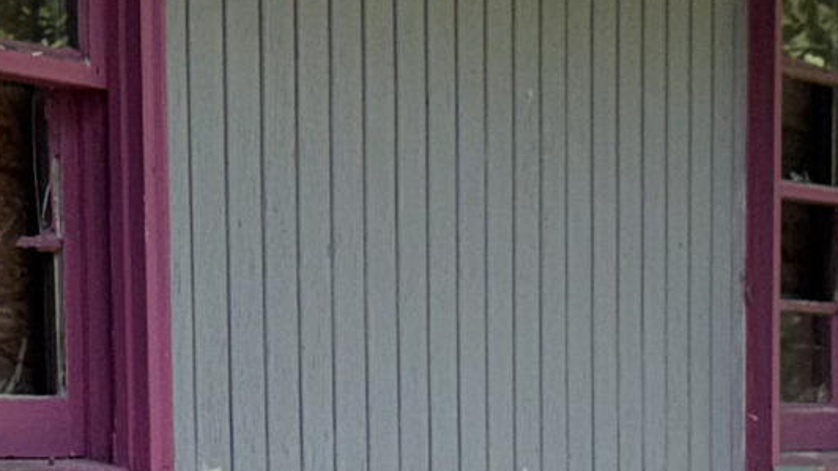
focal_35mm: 151
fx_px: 3355
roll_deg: +2.3
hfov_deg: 13.9
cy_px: 835
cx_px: -98
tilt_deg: -7.2
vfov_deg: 7.8
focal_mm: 6.76
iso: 80
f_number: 1.78
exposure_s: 1/909
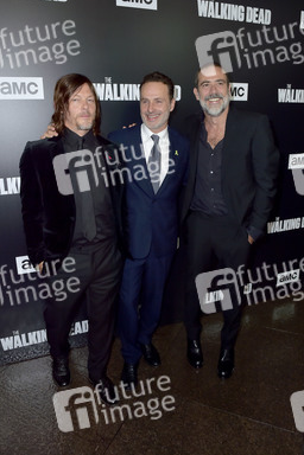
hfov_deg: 51.3
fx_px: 317
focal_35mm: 25
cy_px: 226
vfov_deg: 71.5
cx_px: 149
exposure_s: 1/200
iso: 400
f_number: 5.6
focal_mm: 24
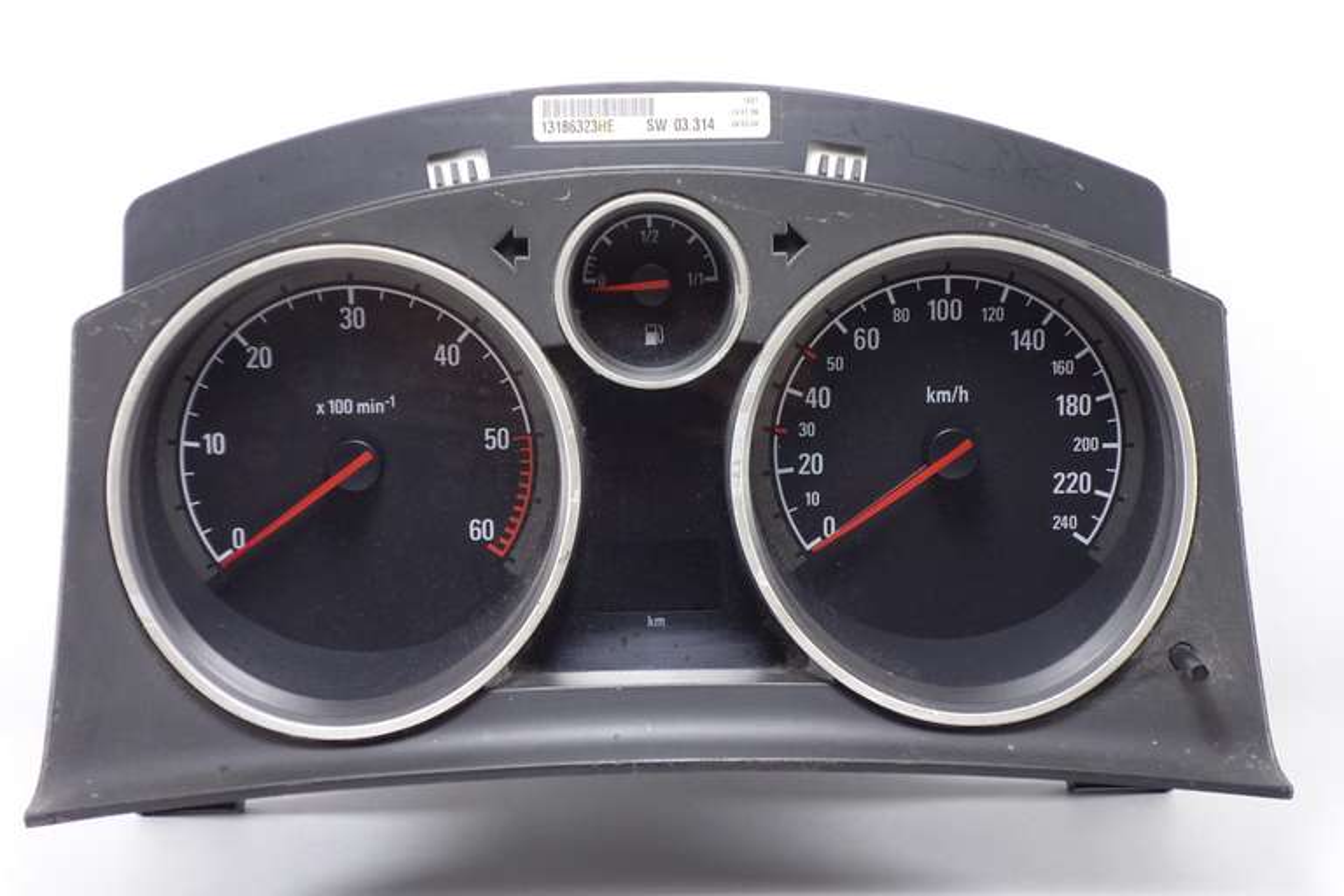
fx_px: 2501
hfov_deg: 30.1
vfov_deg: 20.3
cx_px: 672
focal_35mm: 67
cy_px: 448
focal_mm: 25.02
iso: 800
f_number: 4
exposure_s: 1/80
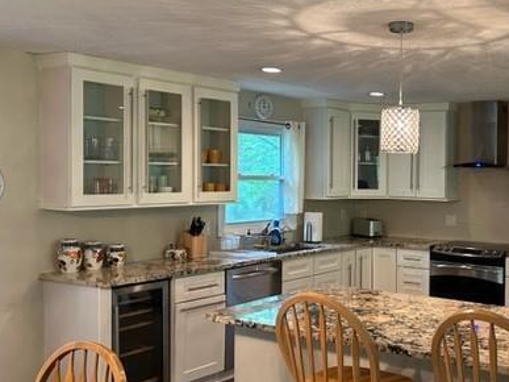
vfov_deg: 33.6
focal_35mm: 43
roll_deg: -0.6
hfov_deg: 41.8
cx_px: 412
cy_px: 198
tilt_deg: -2.3
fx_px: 632
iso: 250
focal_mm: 5.7
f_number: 1.5
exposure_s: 1/60
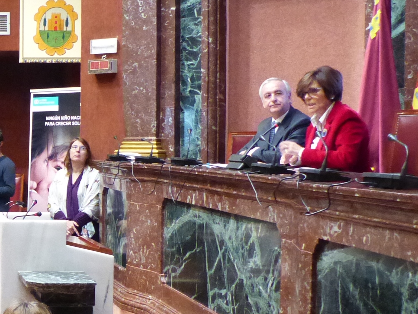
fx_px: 1002
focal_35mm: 83
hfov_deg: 21.5
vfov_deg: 17.8
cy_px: 186
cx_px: -108
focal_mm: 5.7
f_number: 2.8
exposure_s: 1/40
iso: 800
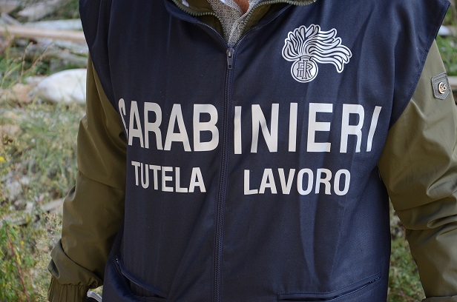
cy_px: 151
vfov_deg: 14.6
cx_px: 228
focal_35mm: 93
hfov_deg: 22.0
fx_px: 1178
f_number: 5.3
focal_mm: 62
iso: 320
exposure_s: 1/100
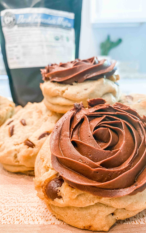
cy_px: 118
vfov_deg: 66.5
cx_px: 82
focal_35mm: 28
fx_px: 178
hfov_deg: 44.4
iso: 500
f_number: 1.8
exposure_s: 1/50
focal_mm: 4.25
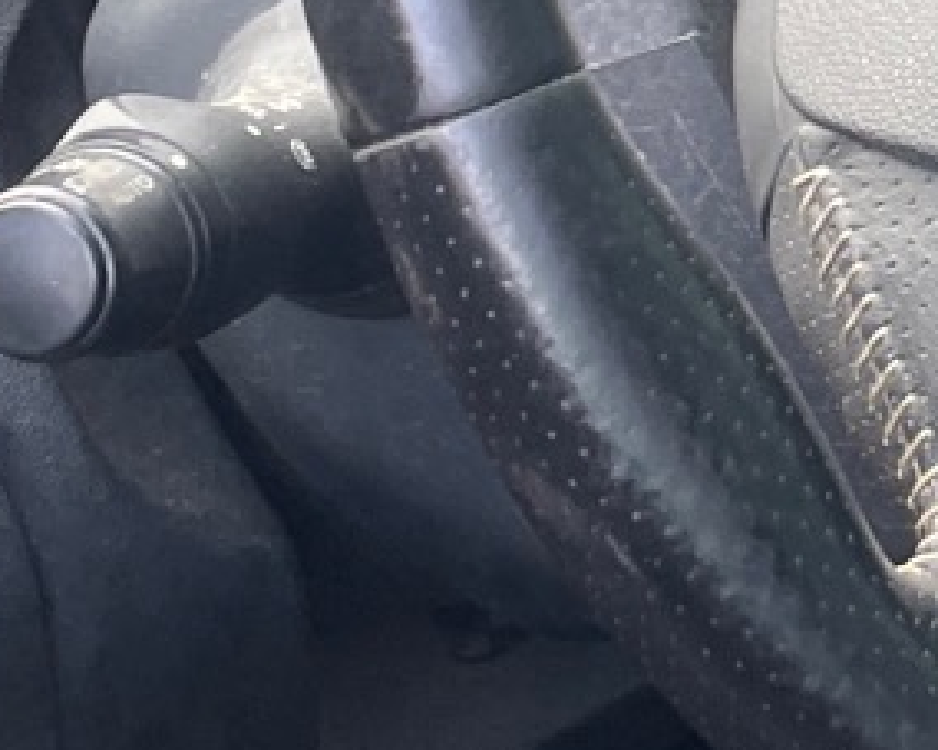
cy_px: -274
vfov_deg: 9.4
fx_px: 4468
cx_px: 1552
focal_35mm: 161
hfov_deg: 11.3
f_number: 1.6
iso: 40
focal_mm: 4.2
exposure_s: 1/121
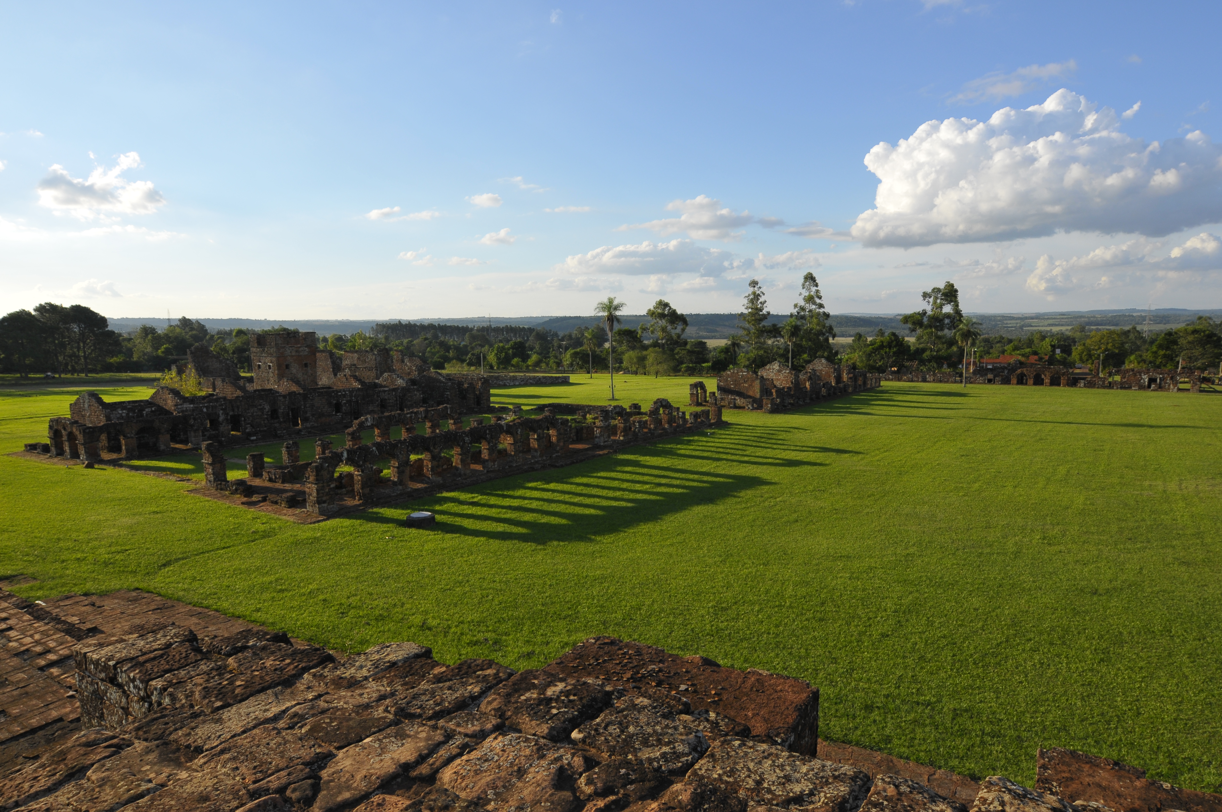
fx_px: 712
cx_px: 611
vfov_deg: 59.4
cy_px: 406
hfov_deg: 81.3
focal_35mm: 21
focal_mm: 14
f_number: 7.1
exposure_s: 1/400
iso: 200
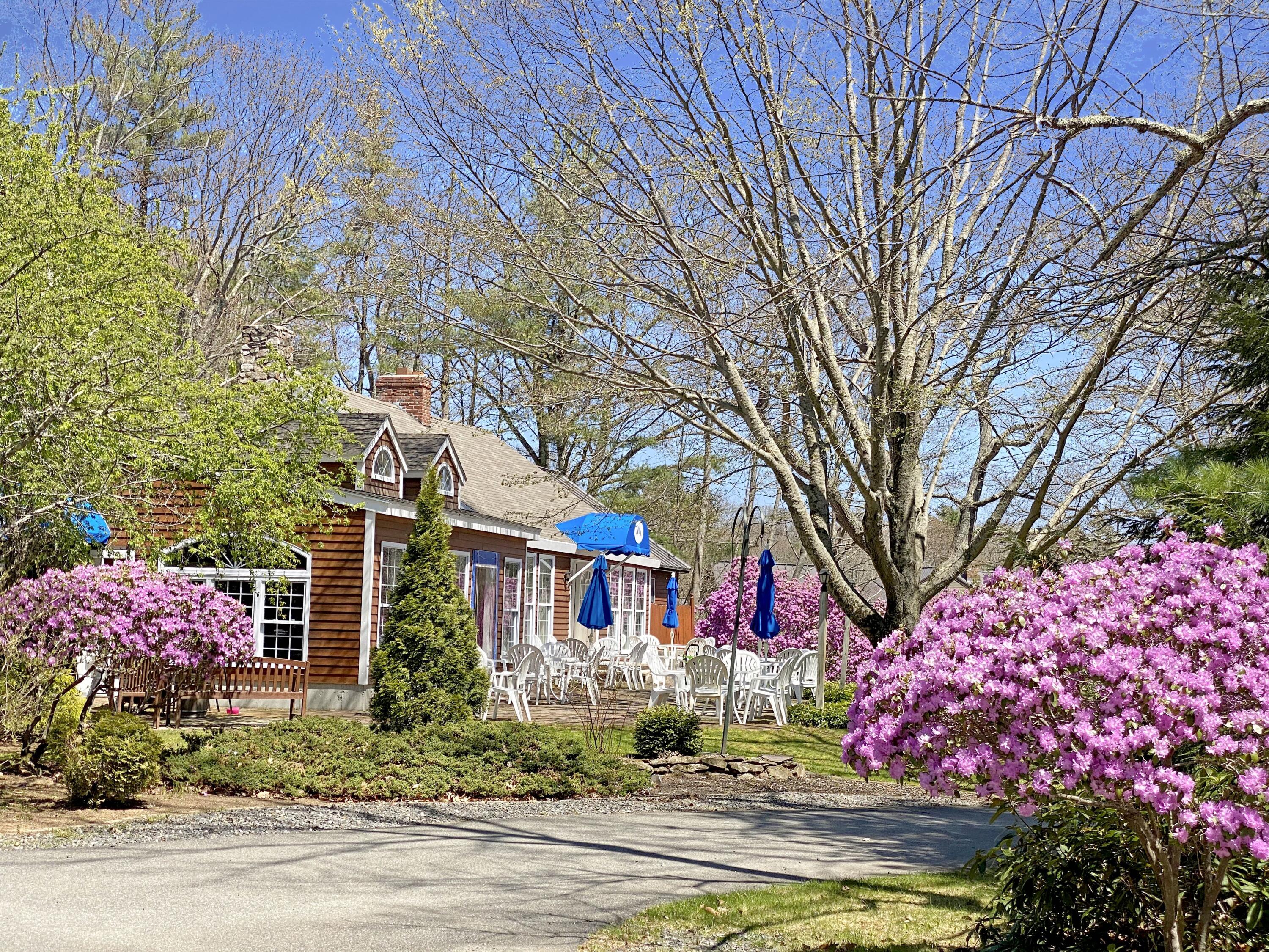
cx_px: 634
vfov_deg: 28.0
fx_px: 1906
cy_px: 476
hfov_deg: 36.8
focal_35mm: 52
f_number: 2
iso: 20
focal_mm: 6
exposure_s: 1/940
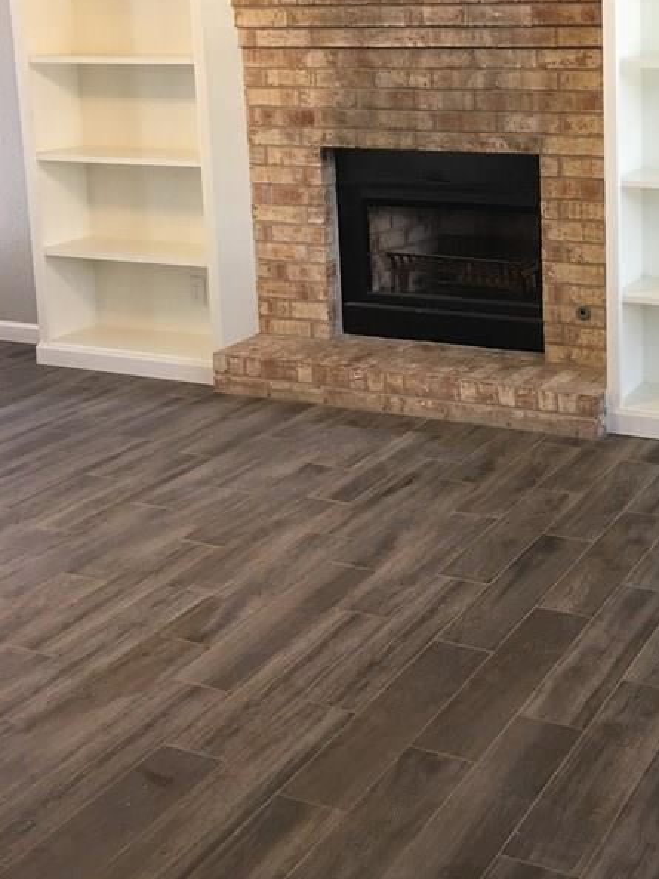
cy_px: 204
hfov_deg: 28.3
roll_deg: +1.1
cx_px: 557
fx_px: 1270
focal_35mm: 50
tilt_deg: -7.0
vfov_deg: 37.1
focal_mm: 4.15
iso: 40
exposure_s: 1/15
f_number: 2.2
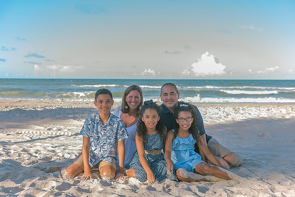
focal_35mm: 39
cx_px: 148
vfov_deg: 34.2
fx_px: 319
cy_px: 100
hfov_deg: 49.6
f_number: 4
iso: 320
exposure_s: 1/250
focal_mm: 38
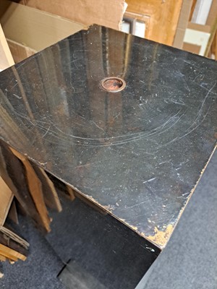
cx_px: 108
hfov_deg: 56.8
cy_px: 144
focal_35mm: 24
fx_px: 201
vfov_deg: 71.6
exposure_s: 1/33
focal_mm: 5.23
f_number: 1.8
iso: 400
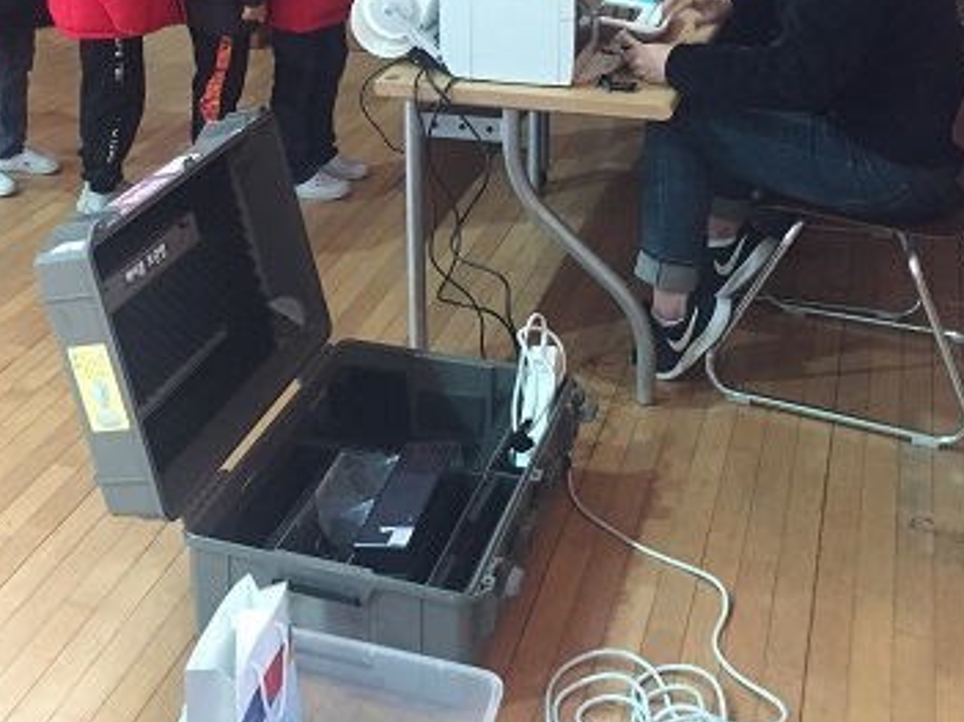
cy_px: 63
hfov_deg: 35.1
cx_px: 292
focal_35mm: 54
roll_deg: -0.1
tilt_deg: -16.4
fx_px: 1503
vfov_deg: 26.1
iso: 125
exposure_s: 1/30
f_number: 2.2
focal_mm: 4.15
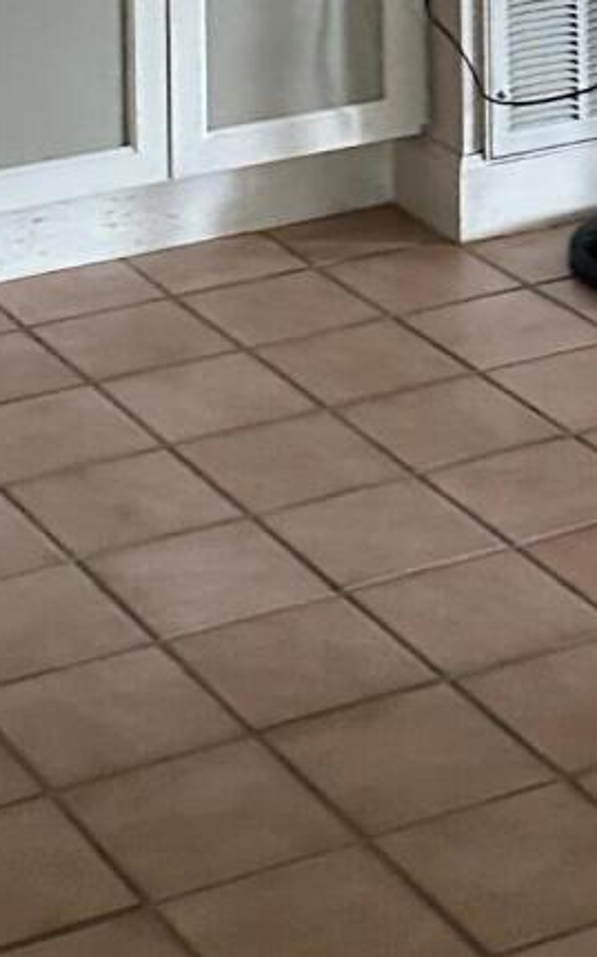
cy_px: -497
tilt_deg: -4.7
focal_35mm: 118
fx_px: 3075
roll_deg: -0.4
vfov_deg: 16.1
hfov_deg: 11.1
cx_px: 322
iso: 500
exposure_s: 1/60
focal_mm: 6.86
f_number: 1.78
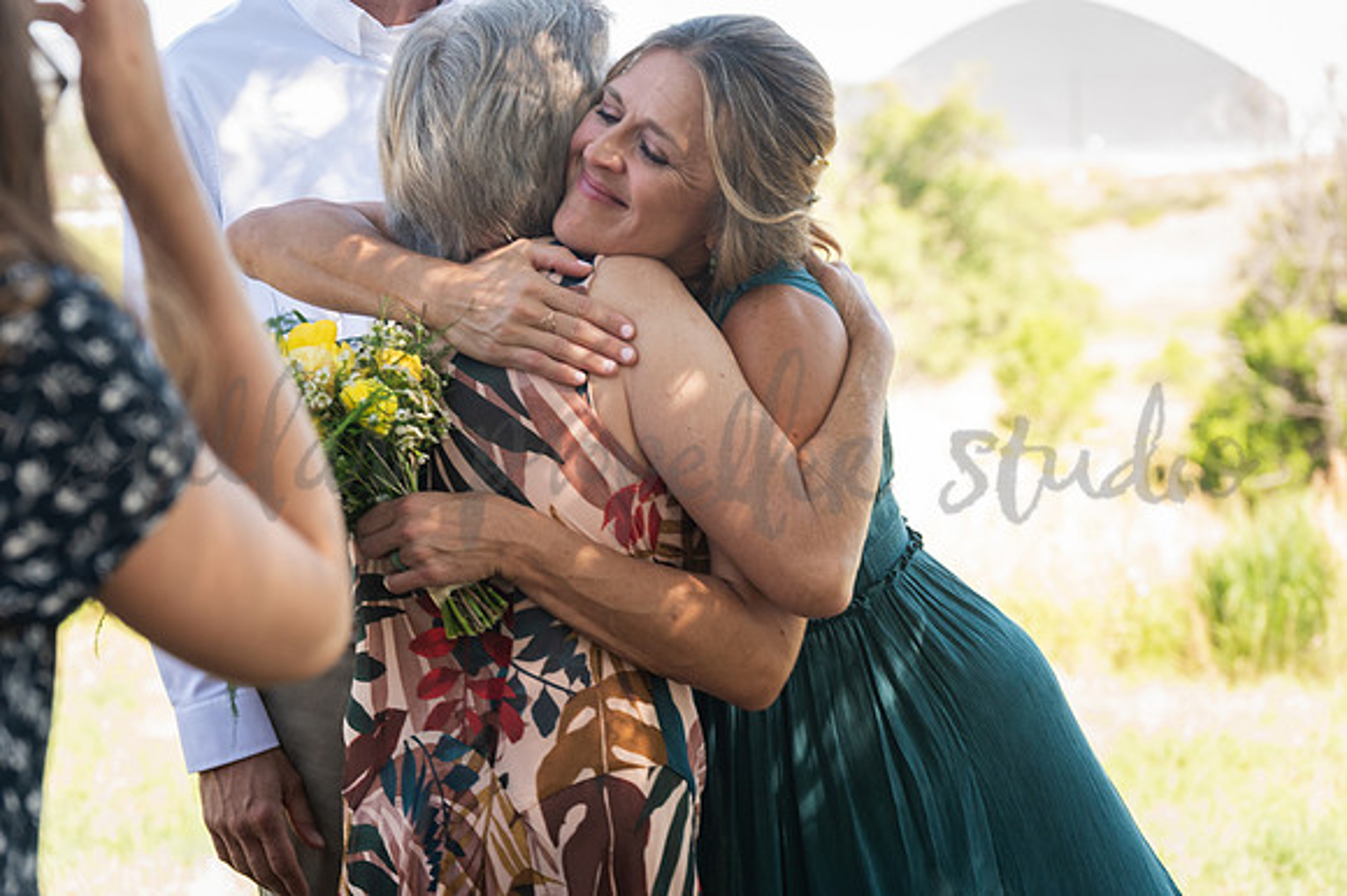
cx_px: 674
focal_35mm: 98
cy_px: 448
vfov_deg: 13.9
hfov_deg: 20.8
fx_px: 3665
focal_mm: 98
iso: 1250
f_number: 6.3
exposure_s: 1/500
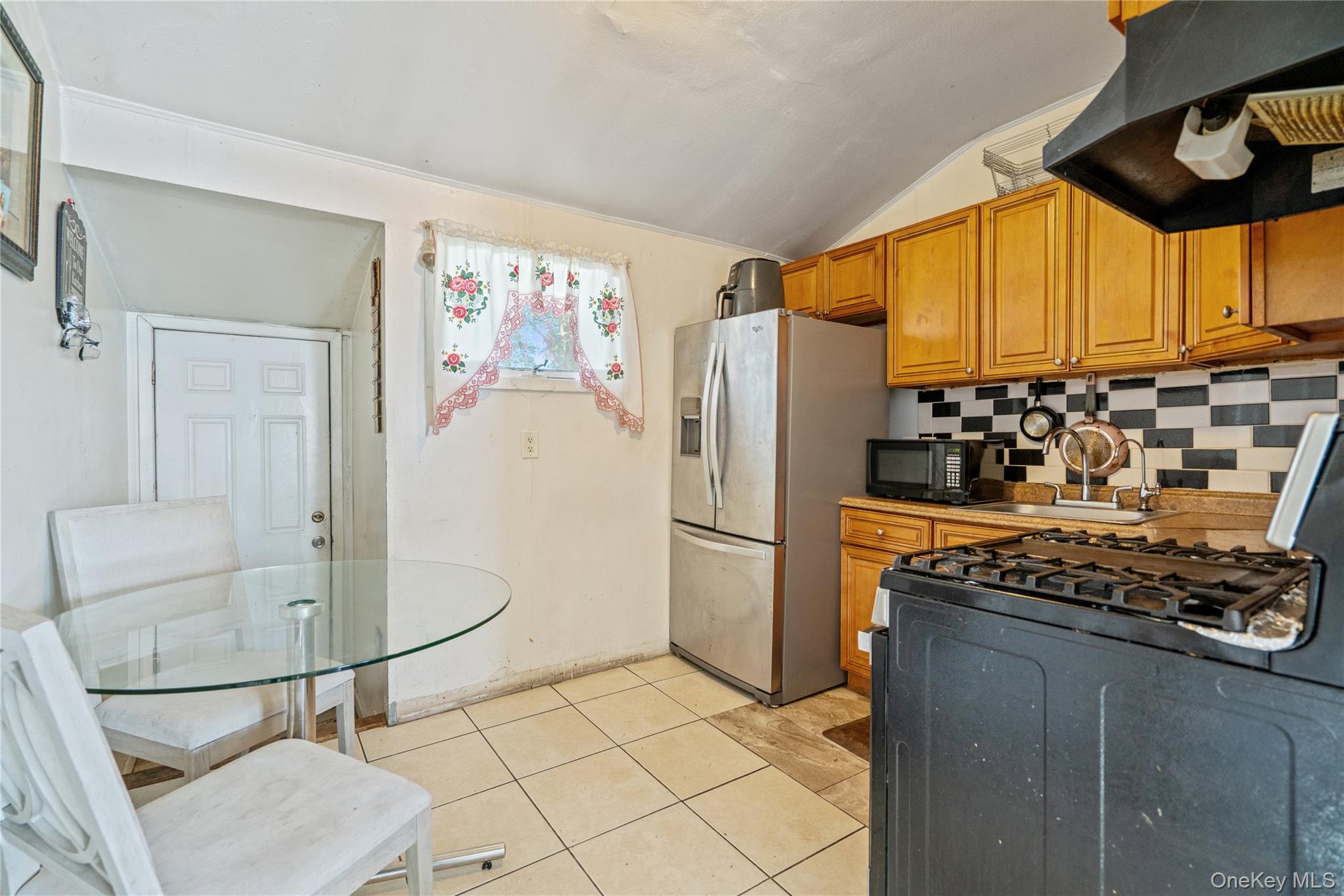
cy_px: 448
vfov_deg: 73.7
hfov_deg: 96.7
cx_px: 672
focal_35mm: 16
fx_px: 597
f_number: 5.6
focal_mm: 16
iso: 1250
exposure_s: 1/10
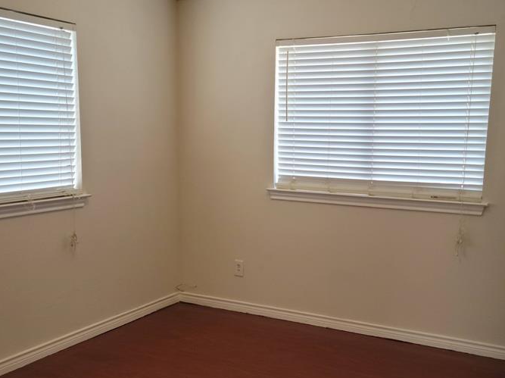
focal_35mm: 43
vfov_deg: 33.4
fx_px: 627
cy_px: 230
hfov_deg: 43.9
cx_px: 264
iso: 125
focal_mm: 5.9
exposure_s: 1/60
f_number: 2
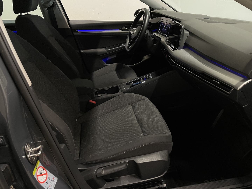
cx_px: 126
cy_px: 94
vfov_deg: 53.1
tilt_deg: -26.8
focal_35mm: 26
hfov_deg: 67.3
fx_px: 189
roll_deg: +2.3
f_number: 1.6
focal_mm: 4.2
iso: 160
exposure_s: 1/60
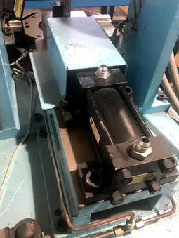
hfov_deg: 43.0
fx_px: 227
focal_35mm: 33
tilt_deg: -43.7
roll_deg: -6.9
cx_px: 91
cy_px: 108
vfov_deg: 55.2
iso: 64
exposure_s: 1/15
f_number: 1.8
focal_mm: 4
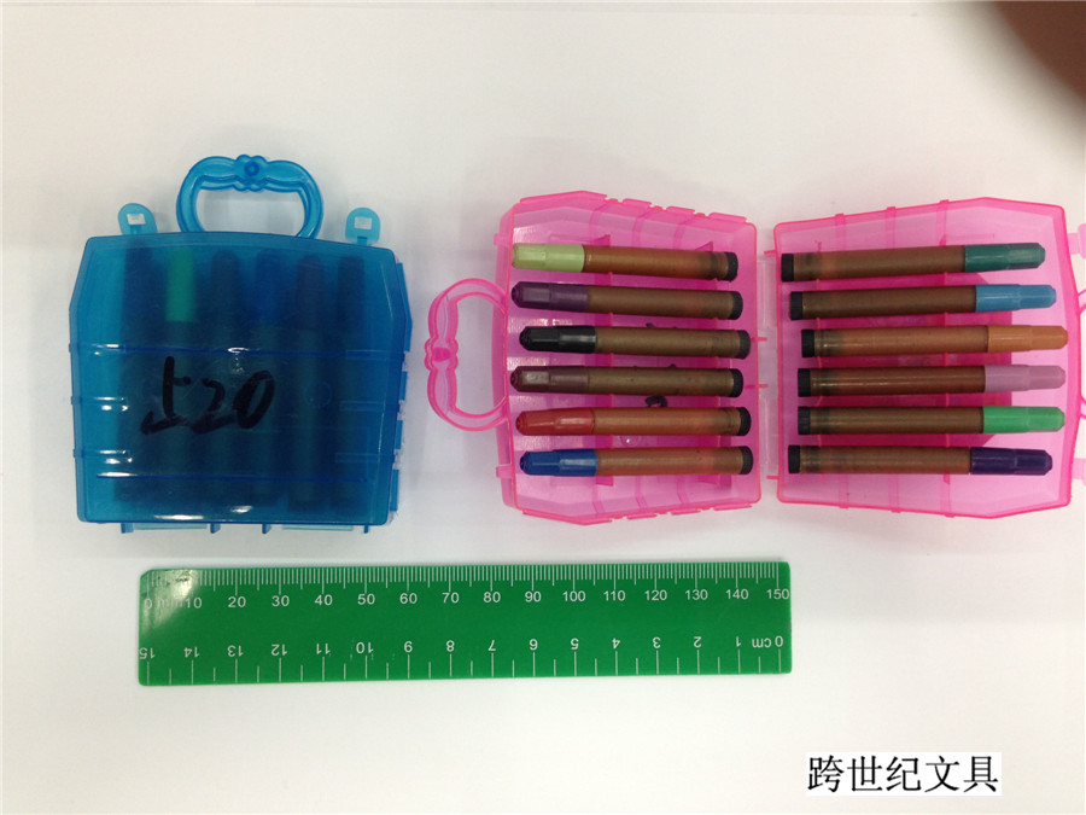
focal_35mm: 33
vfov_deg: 42.9
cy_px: 408
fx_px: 1035
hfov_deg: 55.4
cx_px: 543
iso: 64
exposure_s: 1/20
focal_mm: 4.13
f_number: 2.4
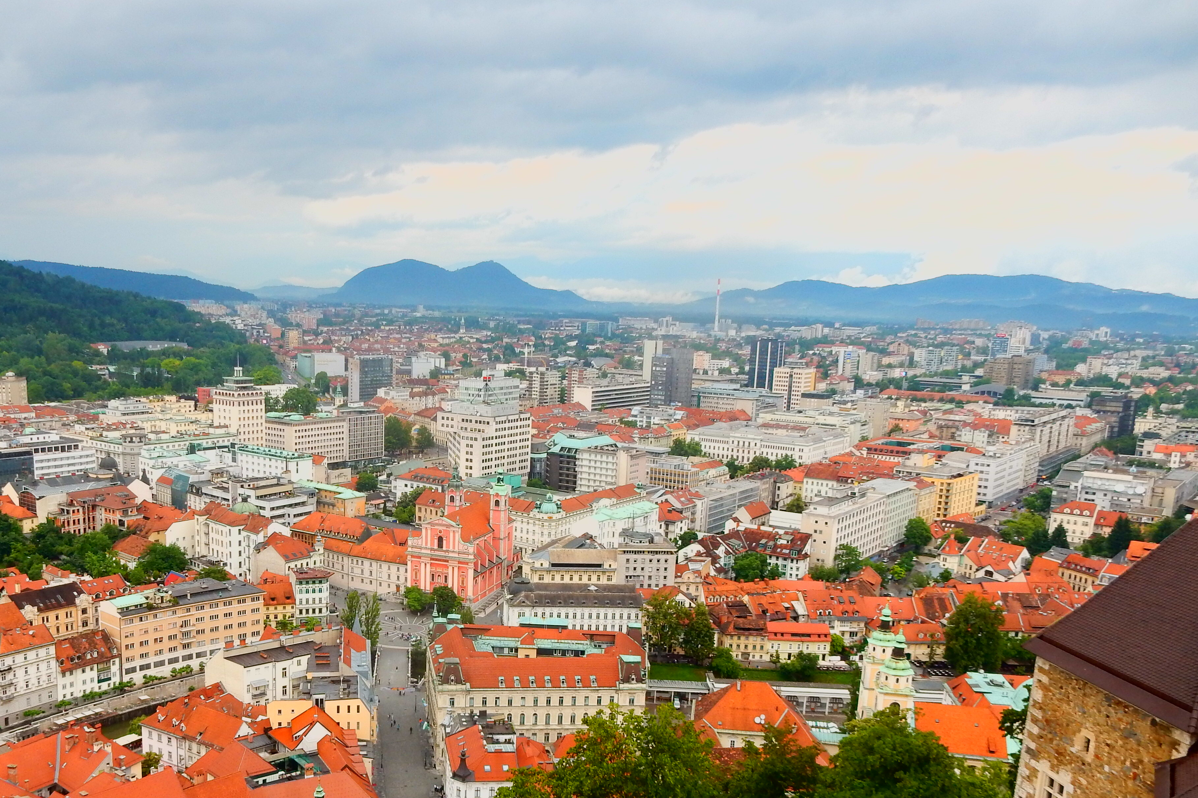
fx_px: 1098
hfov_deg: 56.6
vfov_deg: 39.5
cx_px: 459
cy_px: 536
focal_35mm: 33
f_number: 3.7
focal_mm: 4.5
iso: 125
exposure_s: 1/200
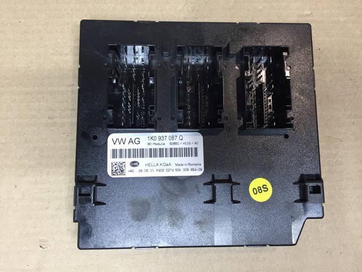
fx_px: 303
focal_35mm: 29
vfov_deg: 48.2
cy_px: 136
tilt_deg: -82.2
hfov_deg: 61.7
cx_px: 181
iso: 80
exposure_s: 1/30
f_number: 2.2
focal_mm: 4.15
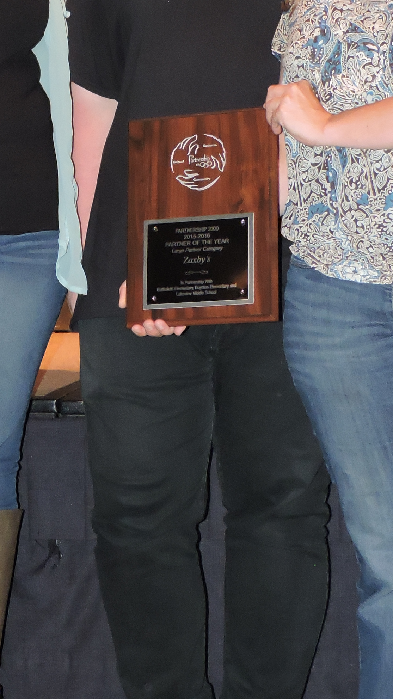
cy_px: 84
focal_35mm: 119
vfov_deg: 17.8
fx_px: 2205
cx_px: -60
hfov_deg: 10.0
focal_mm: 8.4
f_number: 3.5
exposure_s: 1/30
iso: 450
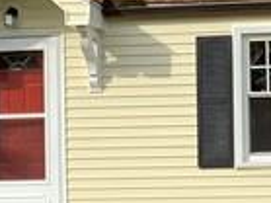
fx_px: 1674
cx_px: 214
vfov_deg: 6.9
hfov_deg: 9.2
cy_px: 182
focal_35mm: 214
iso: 16
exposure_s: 1/869
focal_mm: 3
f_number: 1.8
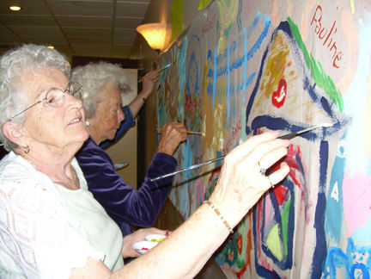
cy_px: 140
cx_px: 186
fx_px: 407
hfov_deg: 49.0
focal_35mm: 38
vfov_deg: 37.7
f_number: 2.8
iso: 50
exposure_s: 1/60
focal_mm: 6.3
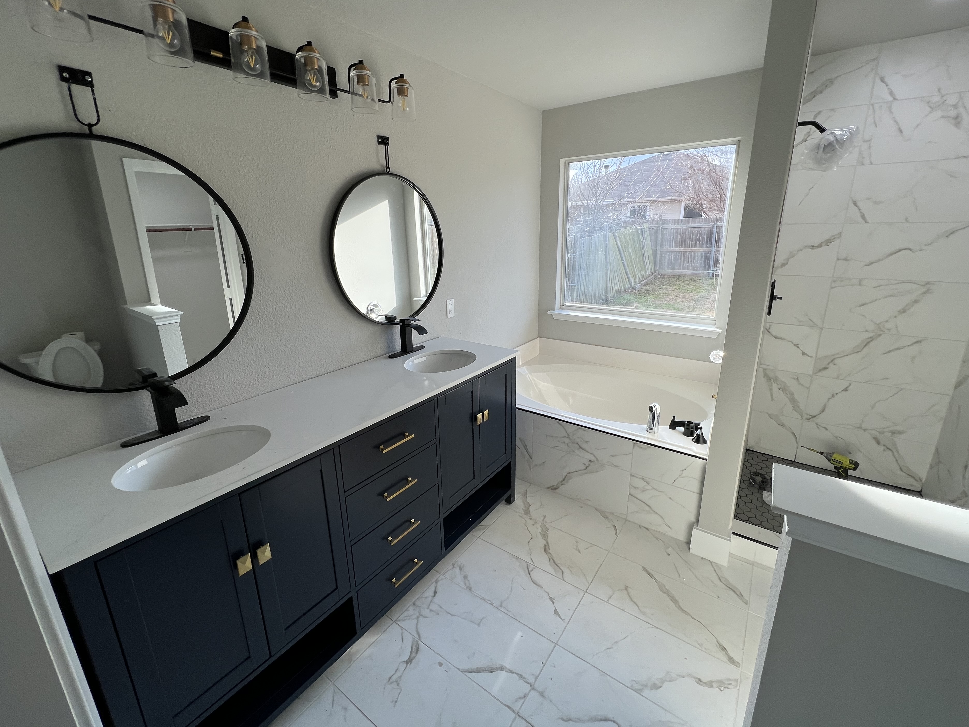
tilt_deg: -14.7
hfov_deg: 102.1
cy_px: 340
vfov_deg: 85.6
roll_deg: +0.5
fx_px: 392
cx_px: 480
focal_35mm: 14
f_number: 1.8
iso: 32
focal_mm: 1.57
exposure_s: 1/125
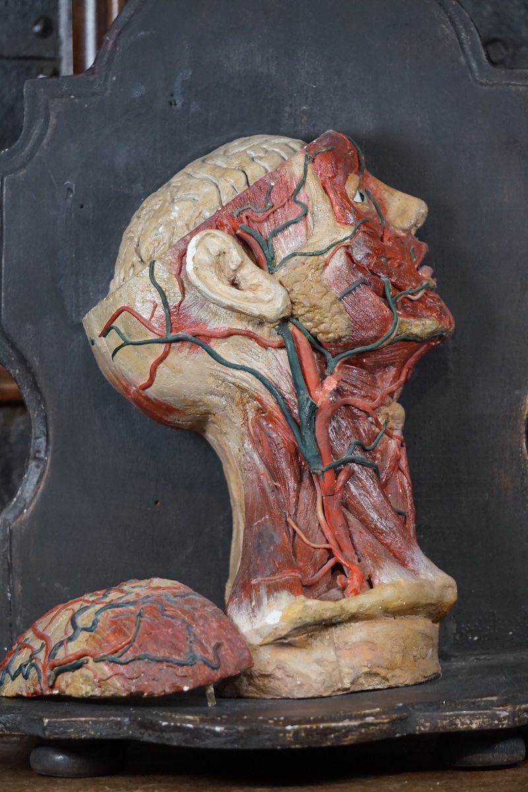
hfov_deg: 6.0
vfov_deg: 9.0
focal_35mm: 228
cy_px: 396
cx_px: 264
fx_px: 5016
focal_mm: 152
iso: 2000
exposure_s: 1/250
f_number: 5.6
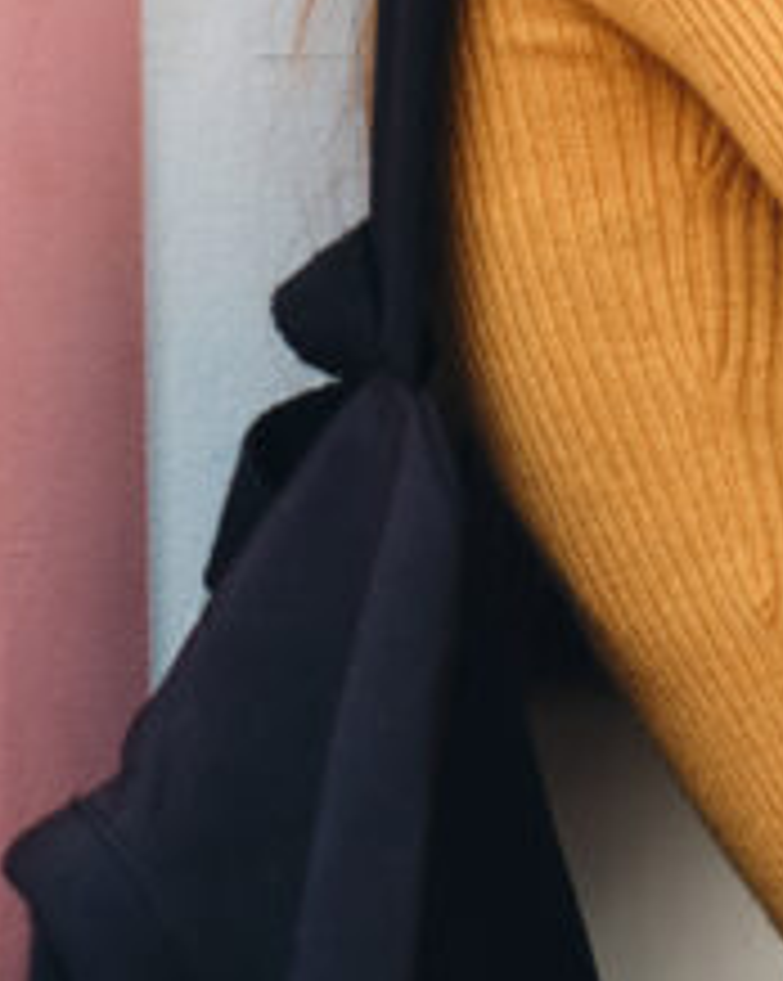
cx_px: 450
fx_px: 5250
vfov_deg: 10.5
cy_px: -198
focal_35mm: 181
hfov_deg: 8.5
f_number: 2.2
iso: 200
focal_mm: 23
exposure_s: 1/400
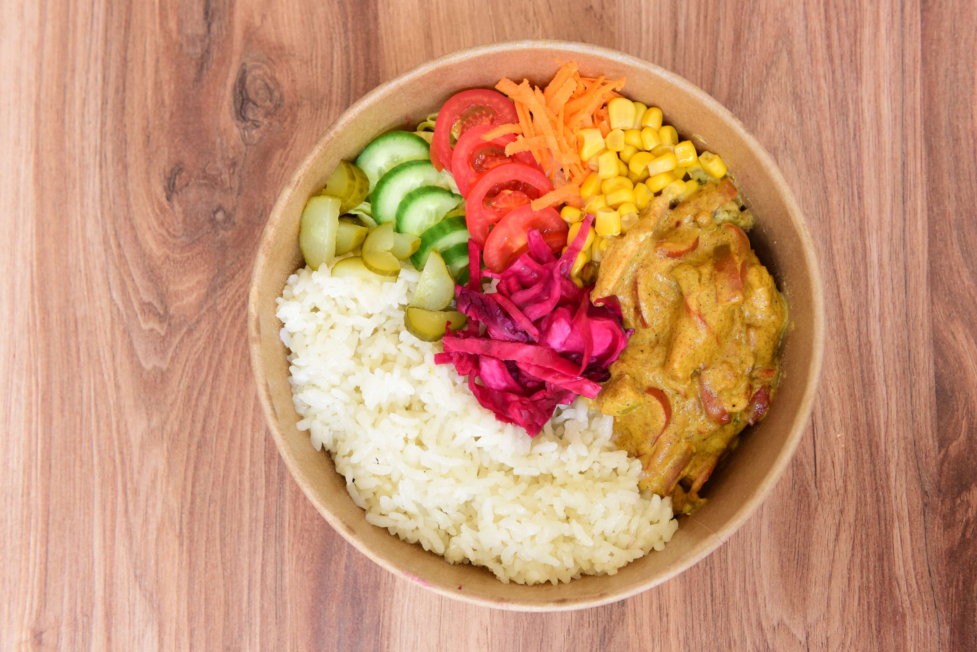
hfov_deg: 44.5
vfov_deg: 30.5
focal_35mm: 44
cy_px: 326
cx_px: 488
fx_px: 1194
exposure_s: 1/100
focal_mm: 44
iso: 1600
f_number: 8
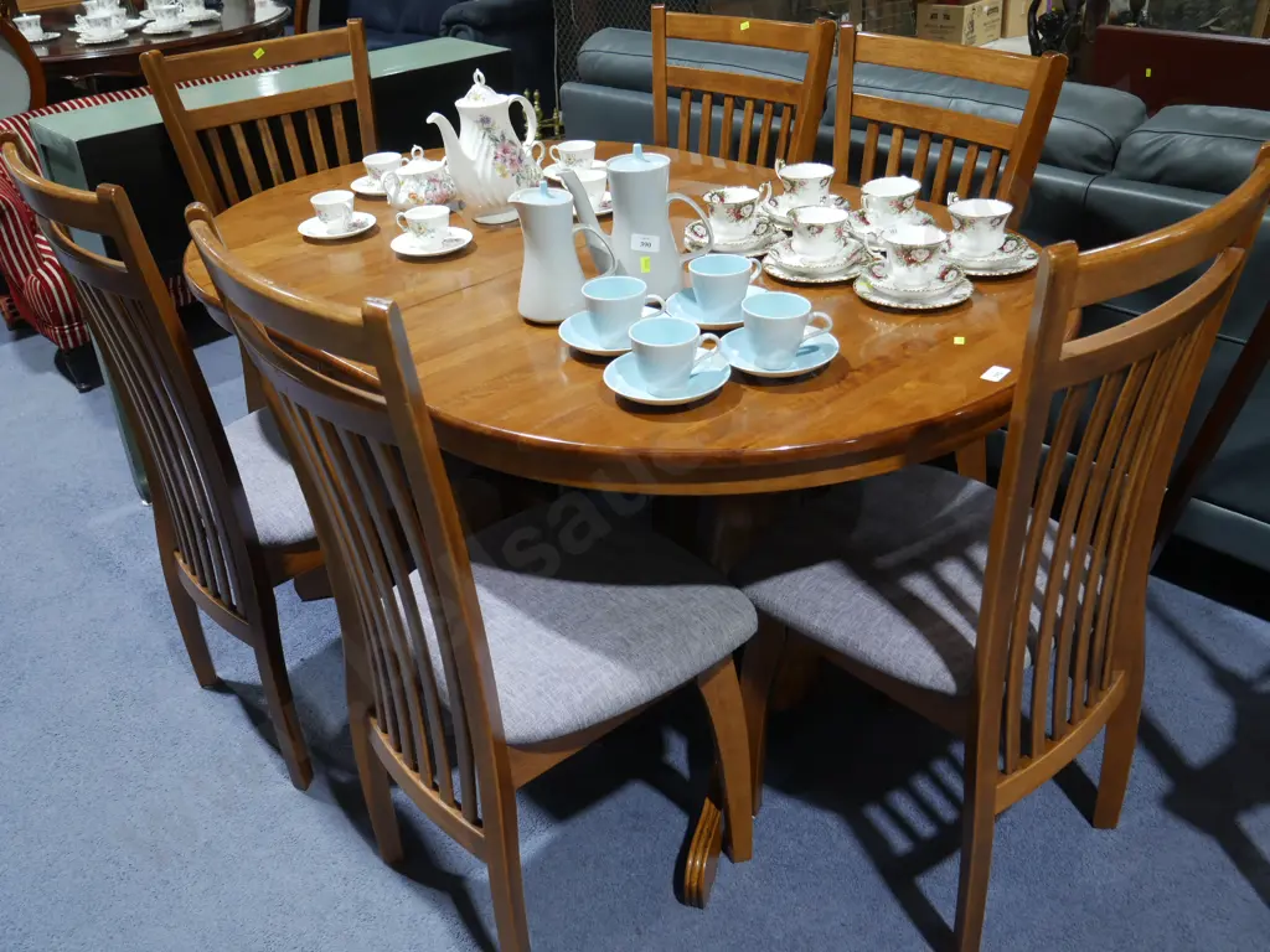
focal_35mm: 32
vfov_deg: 44.2
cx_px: 635
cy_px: 476
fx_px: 1174
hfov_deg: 56.8
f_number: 3.6
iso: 400
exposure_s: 1/60
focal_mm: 16
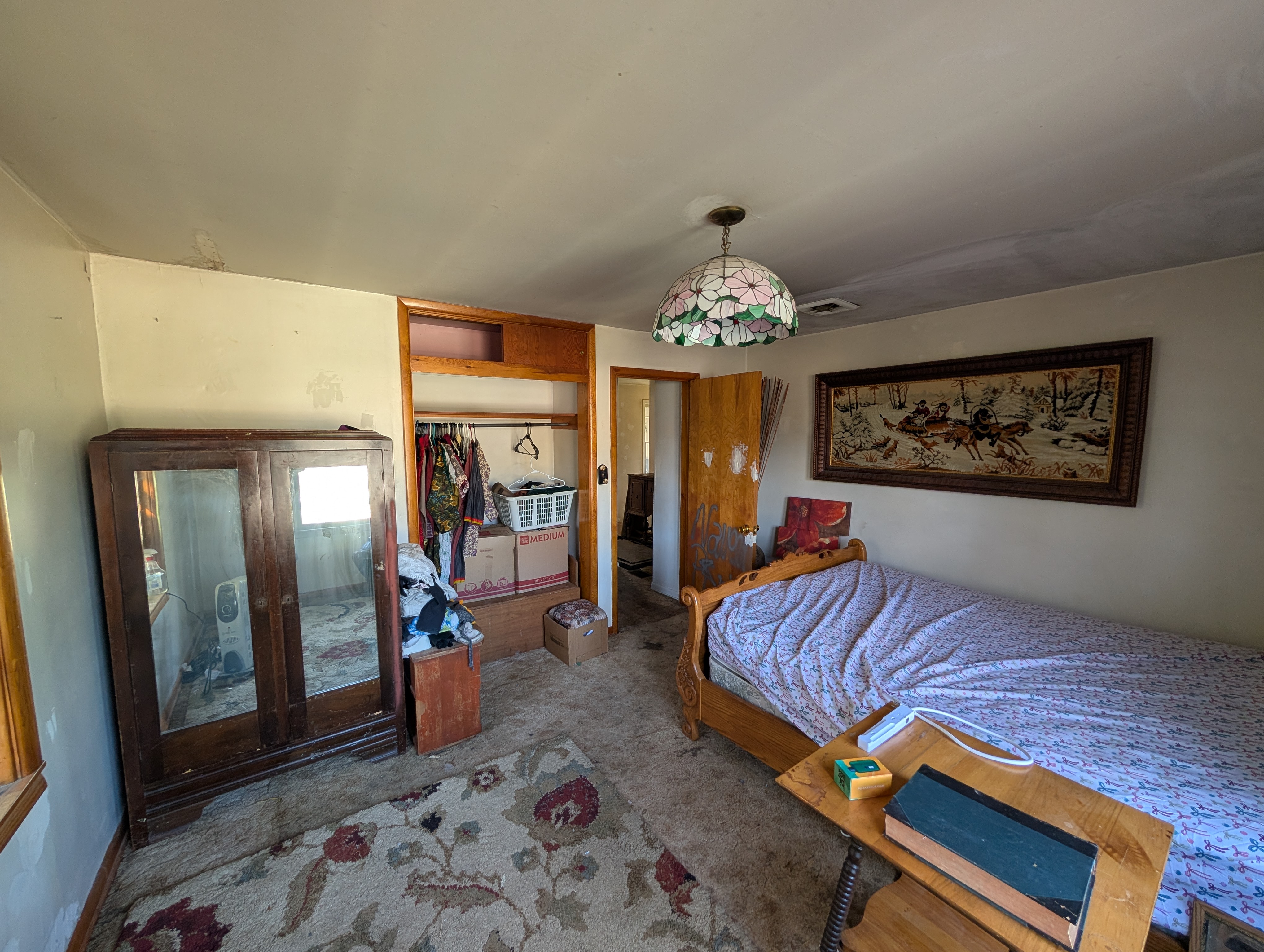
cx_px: 632
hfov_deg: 110.5
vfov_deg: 94.6
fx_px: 439
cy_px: 476
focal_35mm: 12
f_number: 1.7
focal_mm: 2.02
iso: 58
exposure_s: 1/44.8
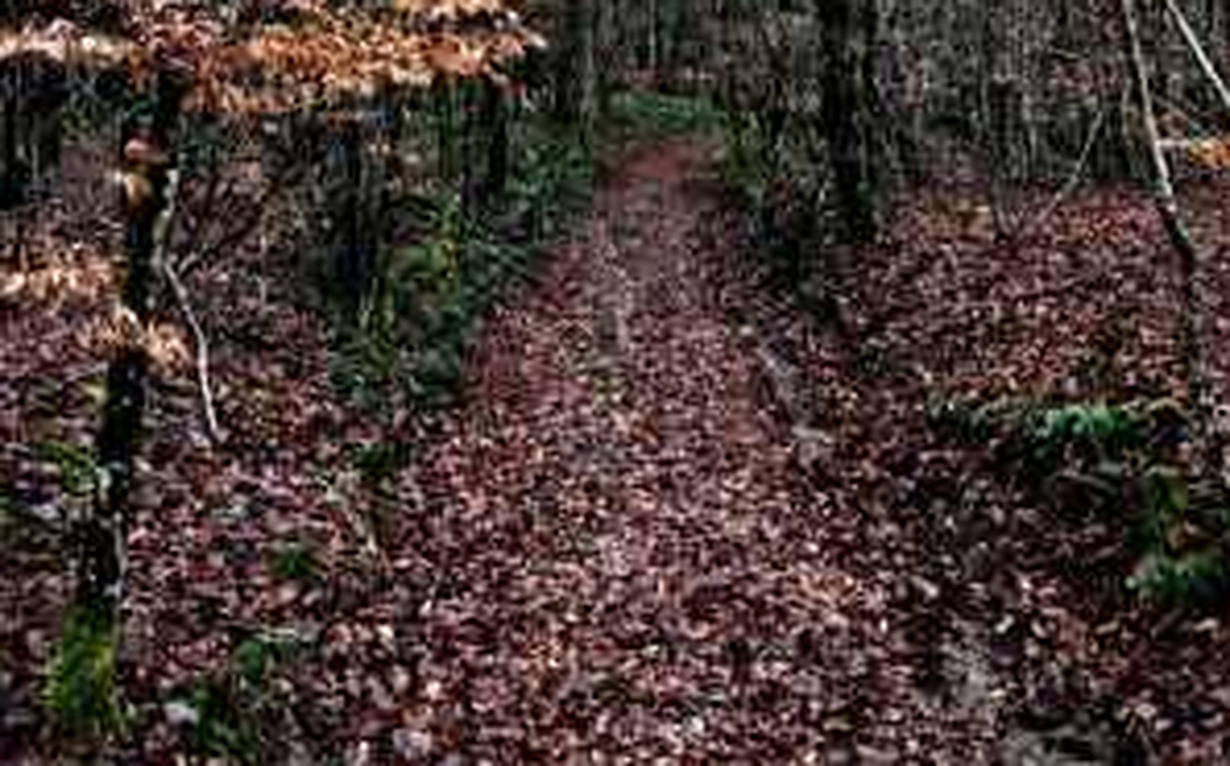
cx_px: 617
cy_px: 145
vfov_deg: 31.1
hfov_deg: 49.3
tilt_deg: -5.0
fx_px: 1340
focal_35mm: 40
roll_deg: +1.6
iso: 64
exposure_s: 1/120
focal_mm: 4
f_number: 1.8
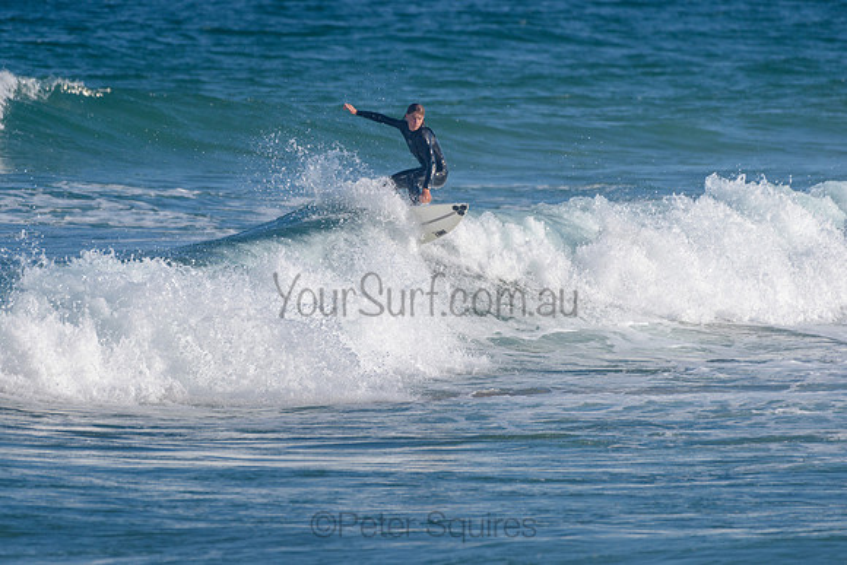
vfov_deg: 2.2
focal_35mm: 613
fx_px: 14431
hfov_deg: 3.4
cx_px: 328
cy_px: 250
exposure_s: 1/2000
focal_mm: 500
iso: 140
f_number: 5.6
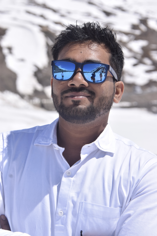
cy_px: 118
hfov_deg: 9.6
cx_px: 78
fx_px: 932
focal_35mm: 142
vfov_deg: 14.4
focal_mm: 95
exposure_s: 1/1600
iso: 400
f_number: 9
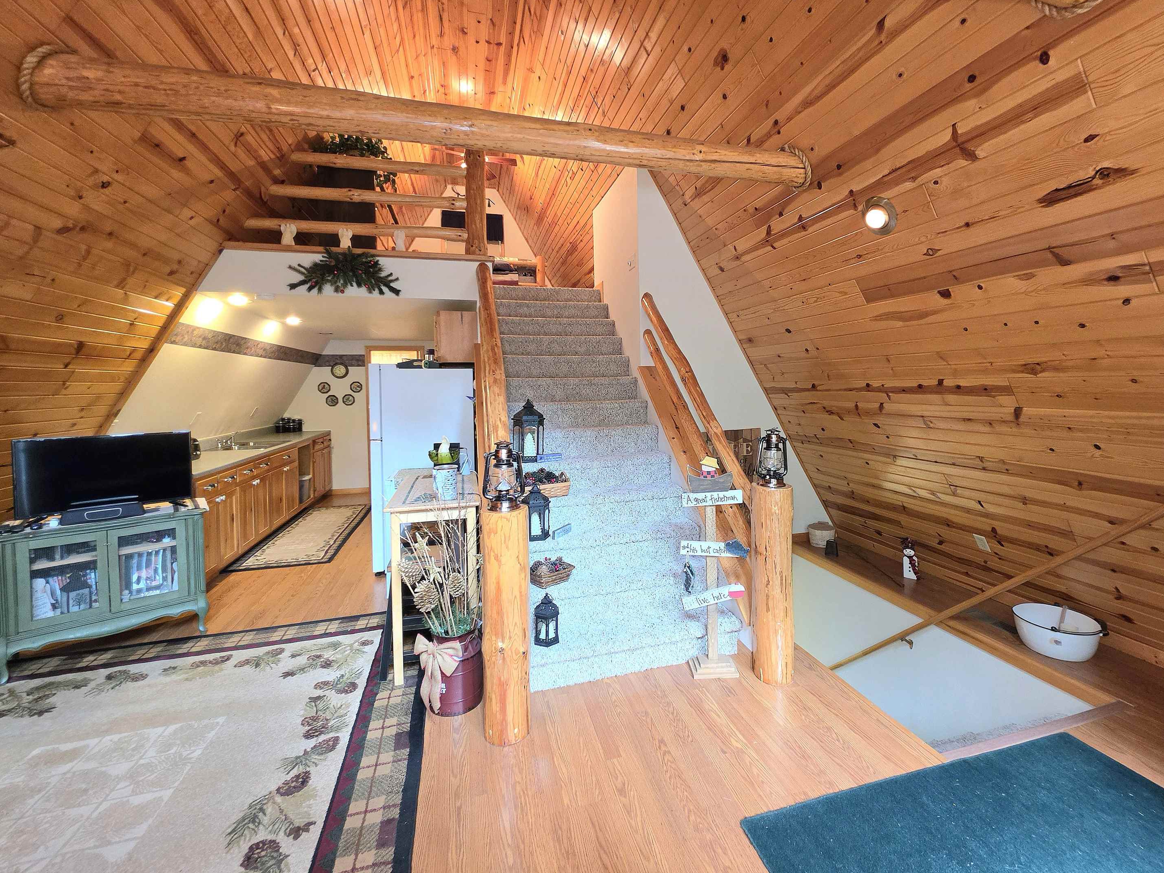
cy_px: 409
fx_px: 471
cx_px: 613
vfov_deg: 85.6
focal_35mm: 14
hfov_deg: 102.0
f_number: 1.9
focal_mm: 2.2
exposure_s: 1/60.2
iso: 250
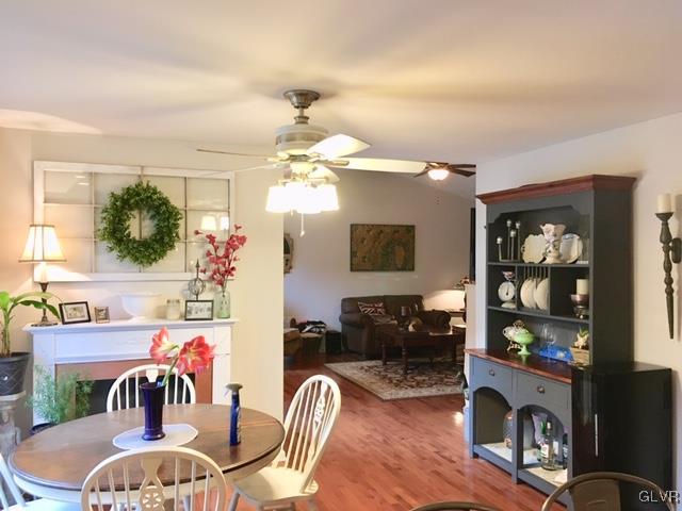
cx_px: 341
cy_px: 256
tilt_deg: +1.9
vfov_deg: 48.2
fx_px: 571
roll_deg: +0.0
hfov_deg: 61.7
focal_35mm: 29
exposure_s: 1/30
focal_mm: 4.15
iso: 100
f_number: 2.2
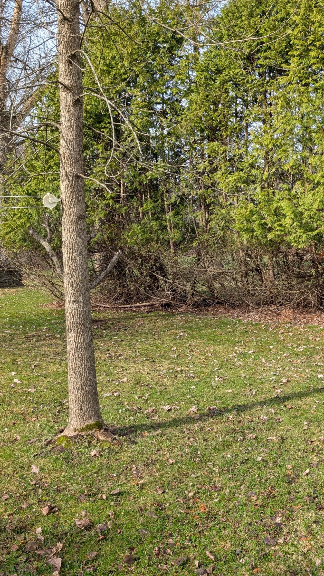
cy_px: 288
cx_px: 258
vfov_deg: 56.6
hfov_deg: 32.8
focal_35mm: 35
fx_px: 535
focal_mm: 6.9
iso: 19
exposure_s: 1/1890
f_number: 1.68
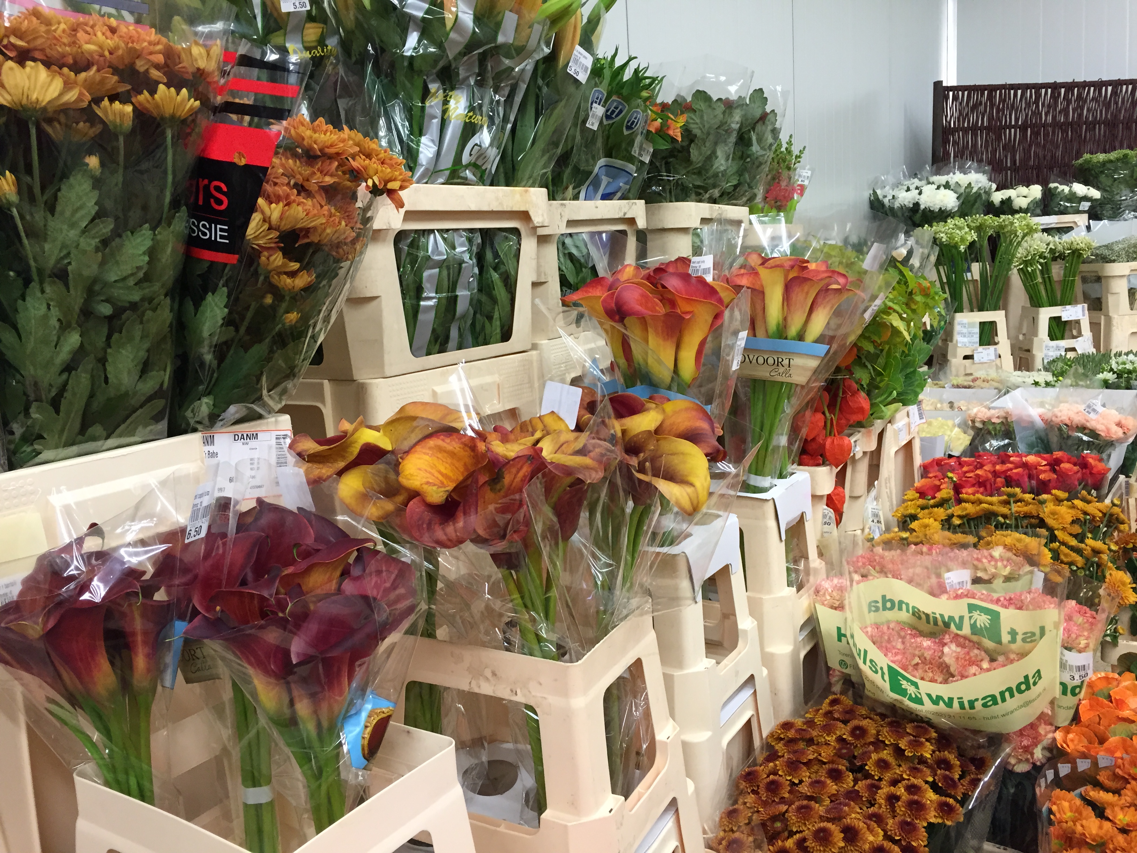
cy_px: 426
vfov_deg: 48.2
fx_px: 953
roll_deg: +3.4
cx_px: 568
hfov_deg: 61.7
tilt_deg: -9.3
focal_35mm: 29
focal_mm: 4.15
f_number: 2.2
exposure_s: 1/33
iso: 80
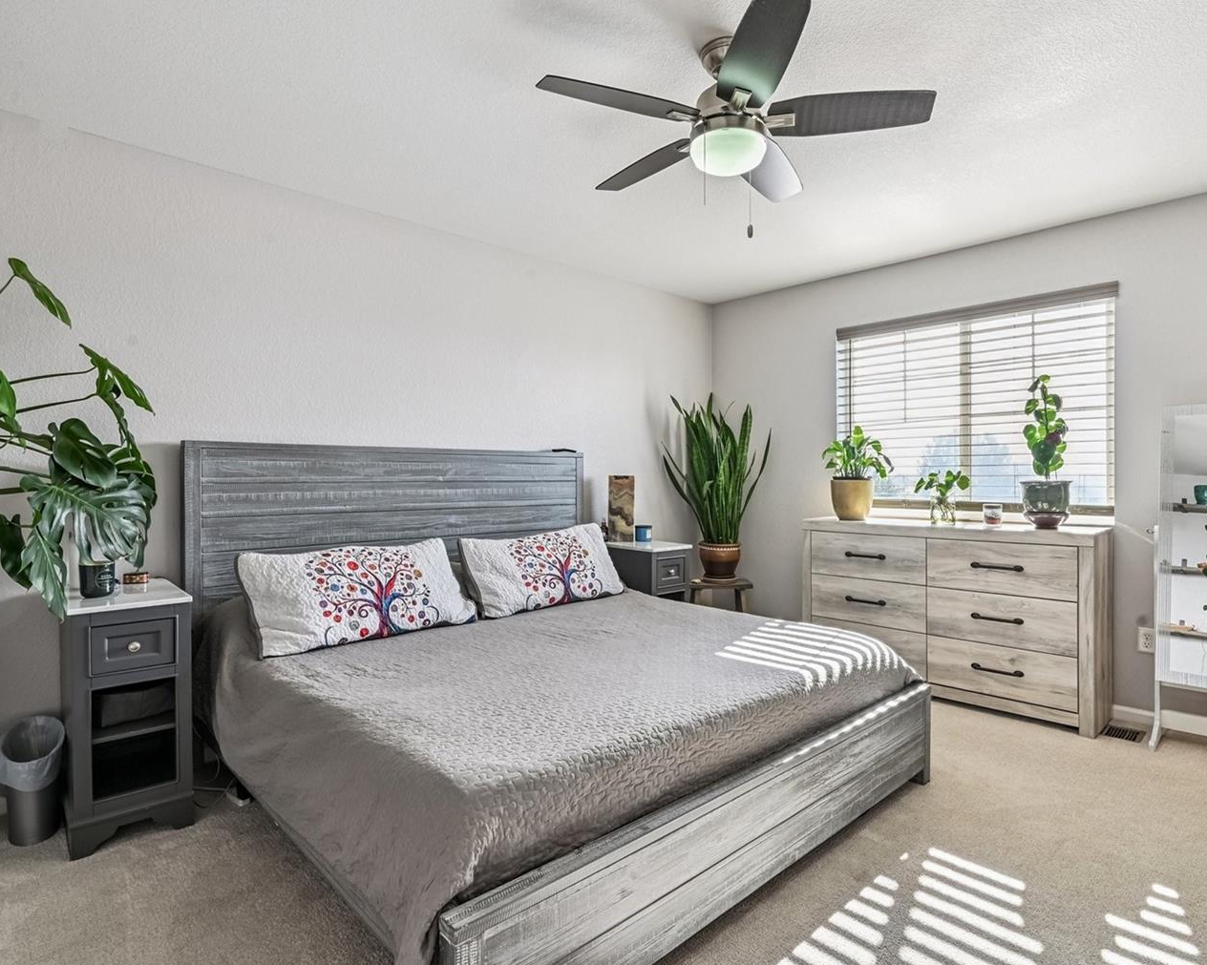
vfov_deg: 70.8
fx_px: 679
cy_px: 478
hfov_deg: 83.2
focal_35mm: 19
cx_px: 644
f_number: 10
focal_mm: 16
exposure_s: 1/25
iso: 400
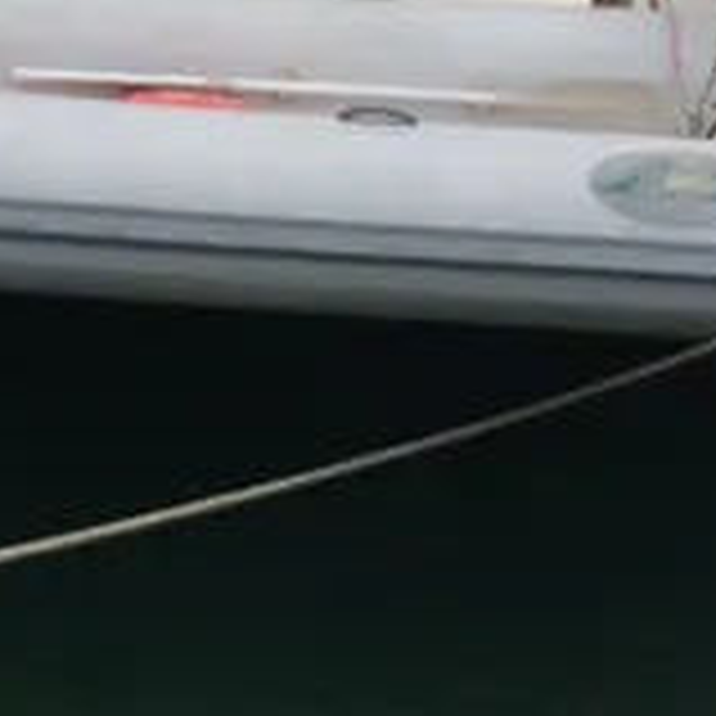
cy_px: -293
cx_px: 243
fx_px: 2410
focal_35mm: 103
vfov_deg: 15.8
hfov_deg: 16.9
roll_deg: -0.7
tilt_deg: -12.6
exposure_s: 1/295
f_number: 2.2
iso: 32
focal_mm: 4.15
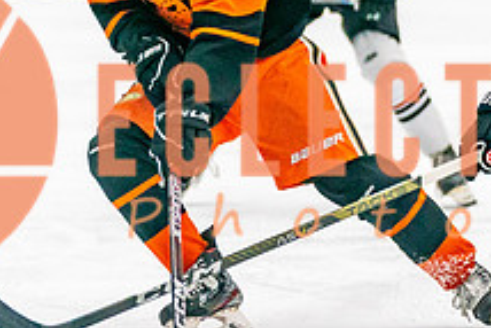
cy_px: 120
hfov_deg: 3.8
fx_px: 7411
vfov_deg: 2.5
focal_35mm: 543
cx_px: 241
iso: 3200
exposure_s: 1/1250
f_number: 2.8
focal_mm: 162
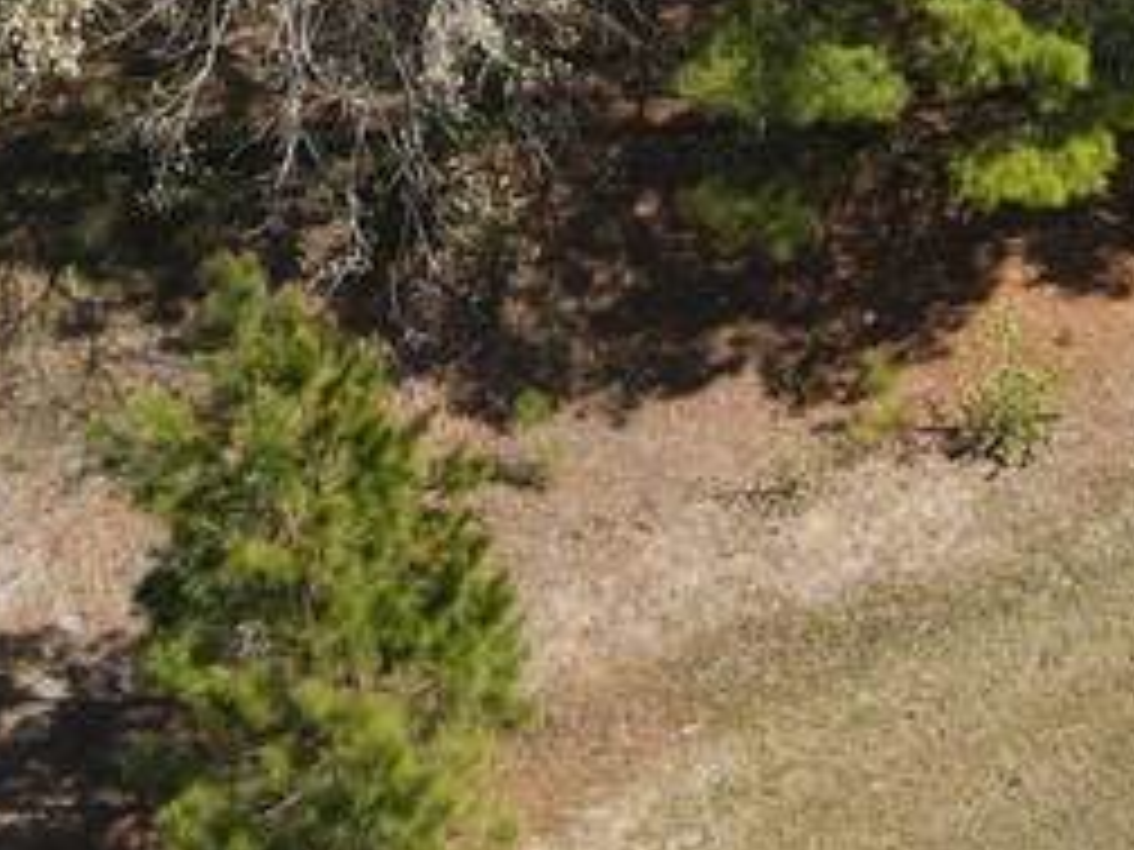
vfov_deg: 11.1
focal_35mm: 122
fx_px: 3997
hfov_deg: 15.9
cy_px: -783
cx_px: 1094
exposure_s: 1/400
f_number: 2.8
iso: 100
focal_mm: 4.5
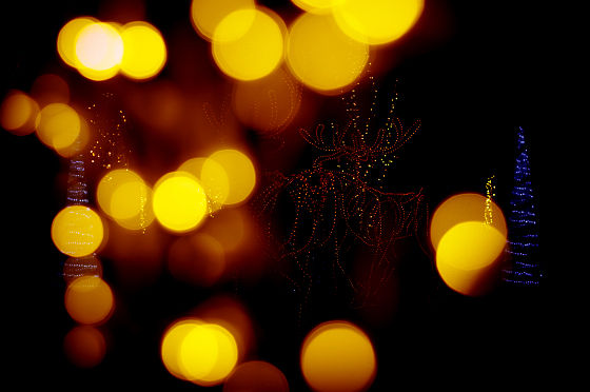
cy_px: 196
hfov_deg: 24.8
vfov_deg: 16.6
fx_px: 1342
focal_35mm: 82
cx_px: 295
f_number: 2.8
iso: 200
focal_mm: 55
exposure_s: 1/500
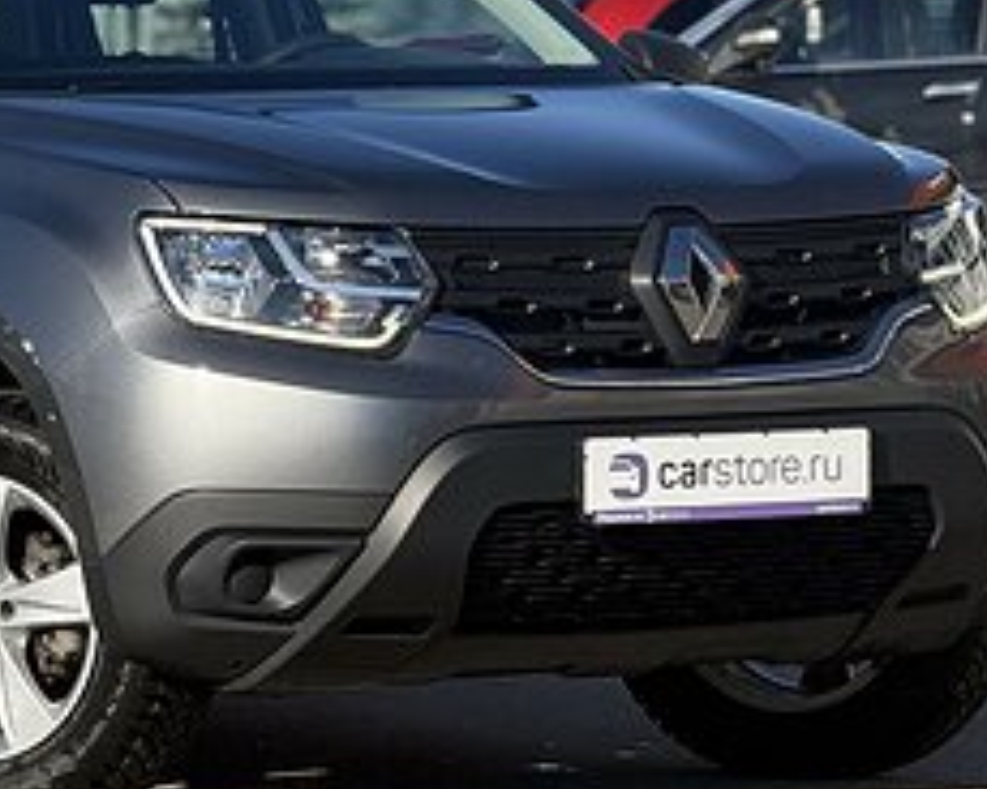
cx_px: 60
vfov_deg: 5.5
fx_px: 8150
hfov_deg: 6.9
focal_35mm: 279
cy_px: 270
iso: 64
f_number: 2.8
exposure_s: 1/1080
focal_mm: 15.66
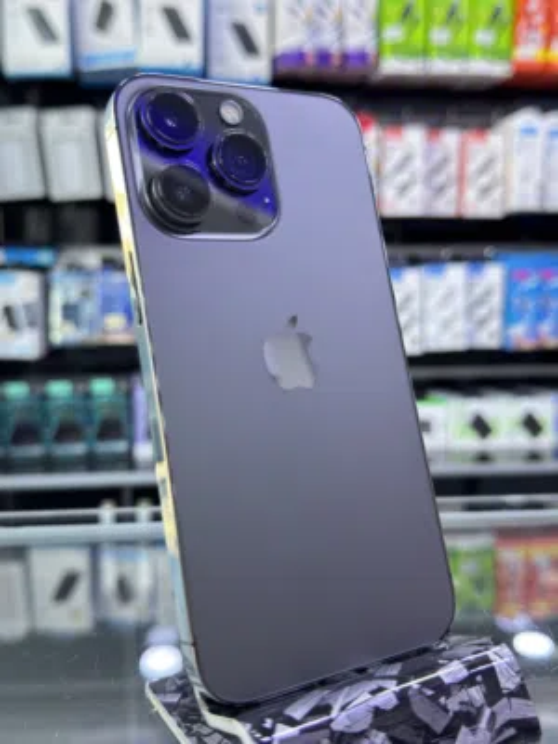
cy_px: 372
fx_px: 752
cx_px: 279
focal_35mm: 35
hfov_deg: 40.7
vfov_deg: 52.6
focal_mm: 6.76
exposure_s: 1/122
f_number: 1.78
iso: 64
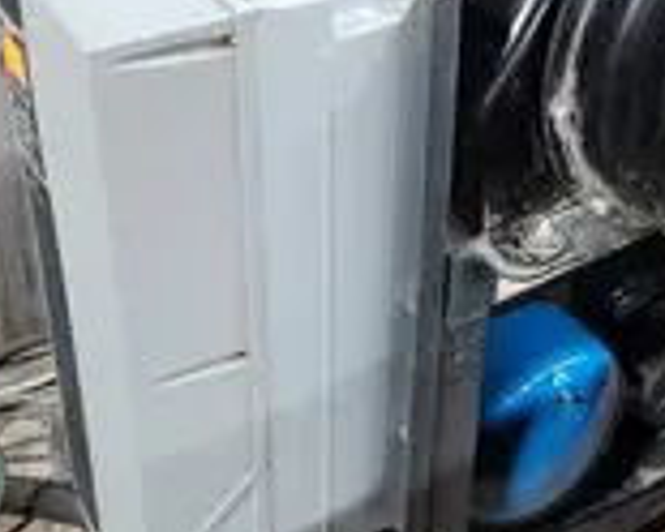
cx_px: 519
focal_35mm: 58
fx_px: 1142
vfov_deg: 25.8
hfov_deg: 31.7
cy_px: 103
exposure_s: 1/120
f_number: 1.8
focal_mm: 5.4
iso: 1000
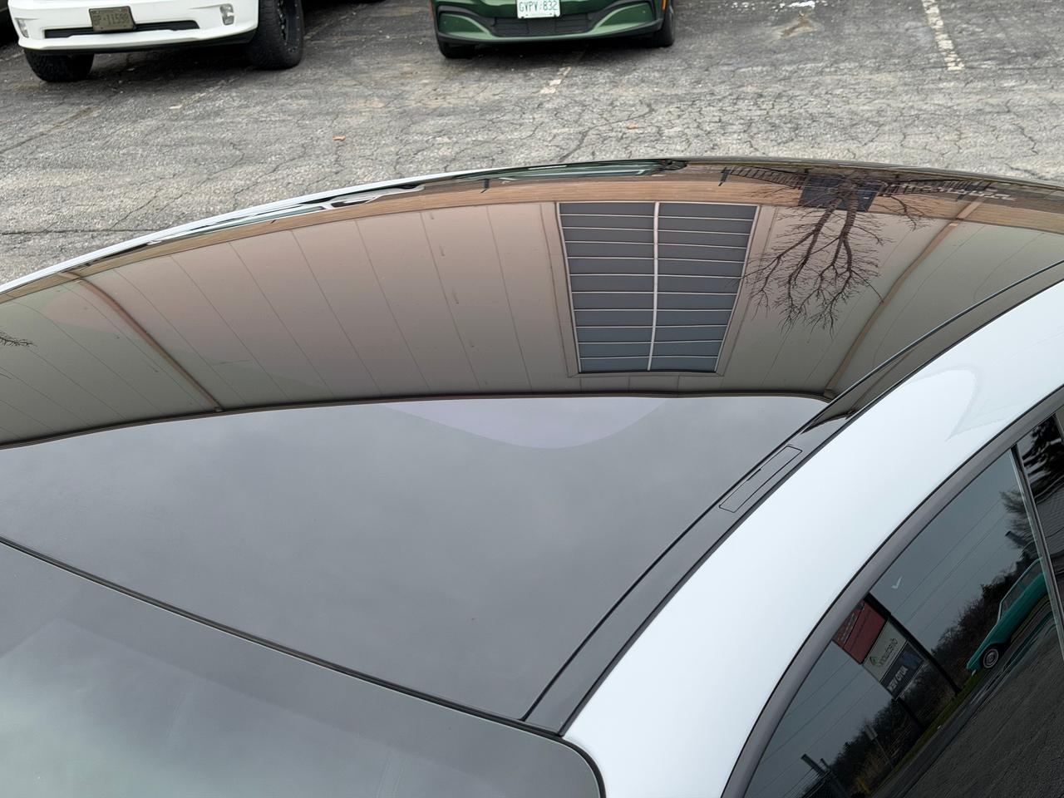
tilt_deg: -22.0
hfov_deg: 39.7
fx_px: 1475
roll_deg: +3.7
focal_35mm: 48
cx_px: 532
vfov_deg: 30.3
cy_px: 399
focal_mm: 6.76
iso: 80
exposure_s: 1/1608
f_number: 1.78
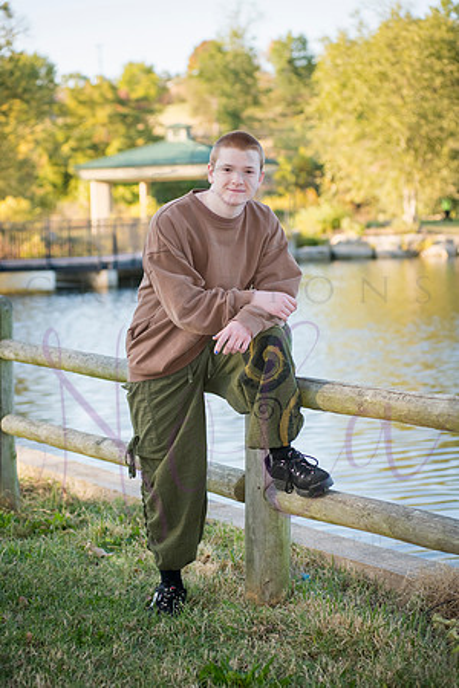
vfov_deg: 25.4
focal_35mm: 80
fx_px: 1530
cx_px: 230
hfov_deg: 17.1
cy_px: 344
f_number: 4.5
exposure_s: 1/640
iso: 400
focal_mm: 80
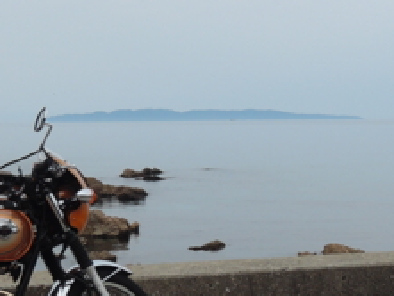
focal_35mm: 87
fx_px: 991
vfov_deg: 17.0
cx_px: 267
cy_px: 171
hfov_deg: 22.4
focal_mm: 5.1
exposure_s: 1/200
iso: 80
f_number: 2.8
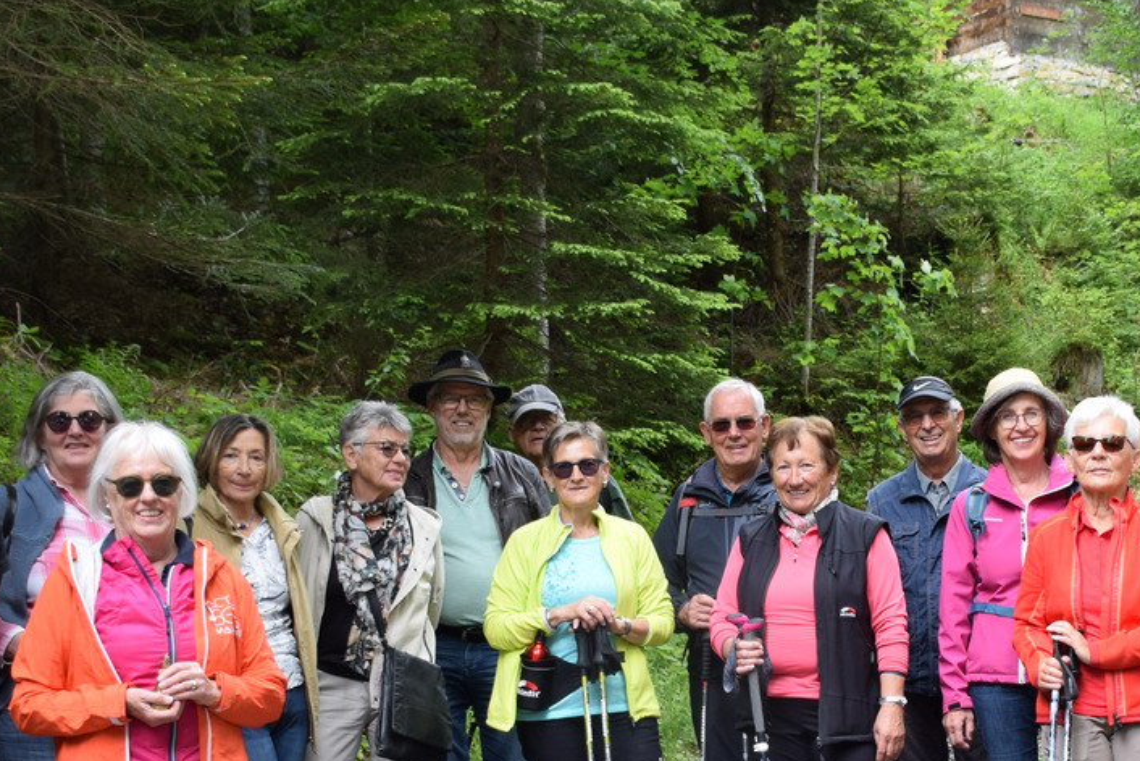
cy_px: 649
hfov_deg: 25.7
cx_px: 811
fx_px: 2475
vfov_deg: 17.3
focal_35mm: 78
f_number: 6.3
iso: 400
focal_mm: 23
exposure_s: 1/125
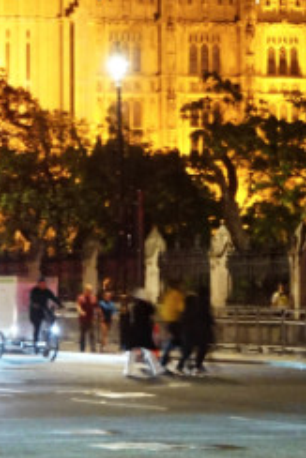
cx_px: 178
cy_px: -225
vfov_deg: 10.6
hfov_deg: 7.3
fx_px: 2393
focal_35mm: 188
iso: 3200
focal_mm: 34
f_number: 5
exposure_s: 1/6
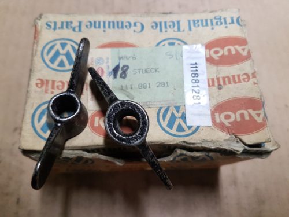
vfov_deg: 53.1
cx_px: 144
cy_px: 108
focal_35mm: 26
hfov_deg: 67.3
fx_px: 217
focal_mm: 4.2
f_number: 1.7
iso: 200
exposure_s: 1/25
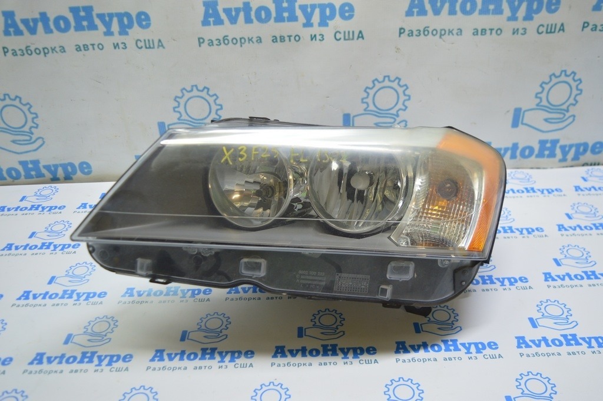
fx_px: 552
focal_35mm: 33
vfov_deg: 39.9
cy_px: 200
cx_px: 302
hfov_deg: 57.3
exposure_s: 1/50
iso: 400
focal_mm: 22
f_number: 3.8
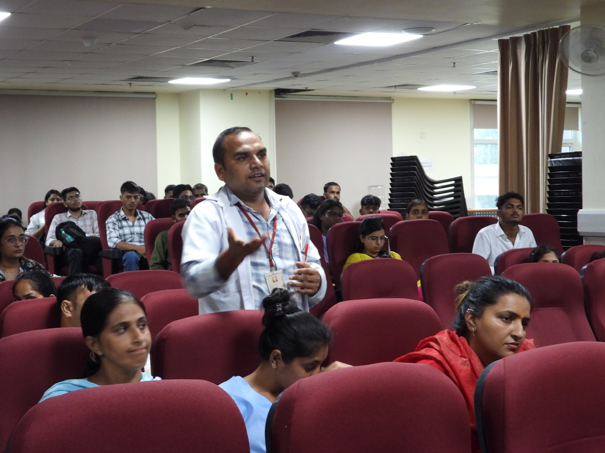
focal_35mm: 61
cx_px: 246
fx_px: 1066
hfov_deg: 31.6
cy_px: 232
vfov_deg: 24.0
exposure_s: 1/20
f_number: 3.2
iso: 400
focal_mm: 8.5
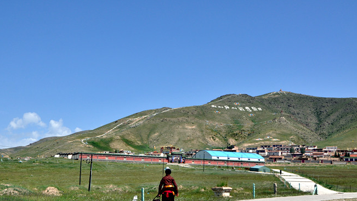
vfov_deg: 22.1
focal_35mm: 54
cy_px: 139
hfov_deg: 38.4
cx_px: 152
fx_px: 511
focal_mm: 28
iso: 200
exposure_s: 1/160
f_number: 14
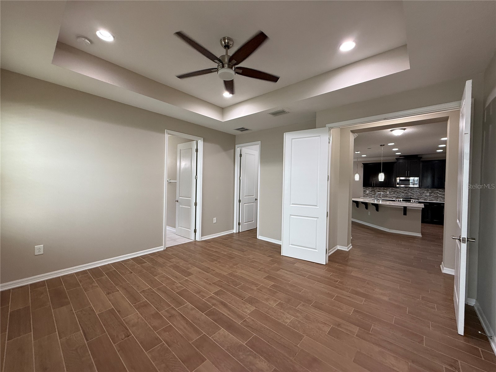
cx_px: 248
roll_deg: -1.7
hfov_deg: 102.1
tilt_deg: -0.1
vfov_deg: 85.7
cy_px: 186
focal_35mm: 14
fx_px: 201
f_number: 2.2
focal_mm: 2.22
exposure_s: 1/120
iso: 200
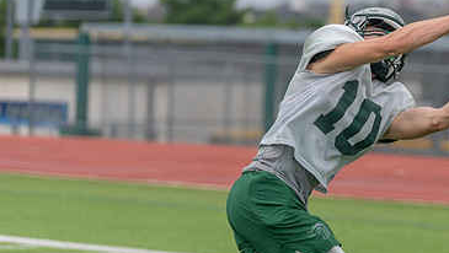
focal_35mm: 291
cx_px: 382
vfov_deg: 4.2
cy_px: 80
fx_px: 3467
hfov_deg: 7.4
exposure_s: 1/1250
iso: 200
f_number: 3.5
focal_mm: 144
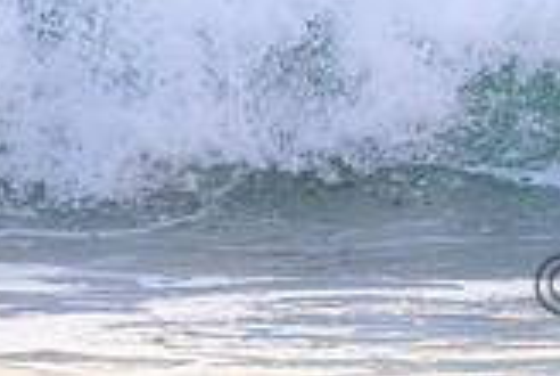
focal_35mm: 2825
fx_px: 44024
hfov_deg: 0.7
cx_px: 799
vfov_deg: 0.5
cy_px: -282
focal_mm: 800
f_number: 11
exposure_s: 1/2000
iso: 5000
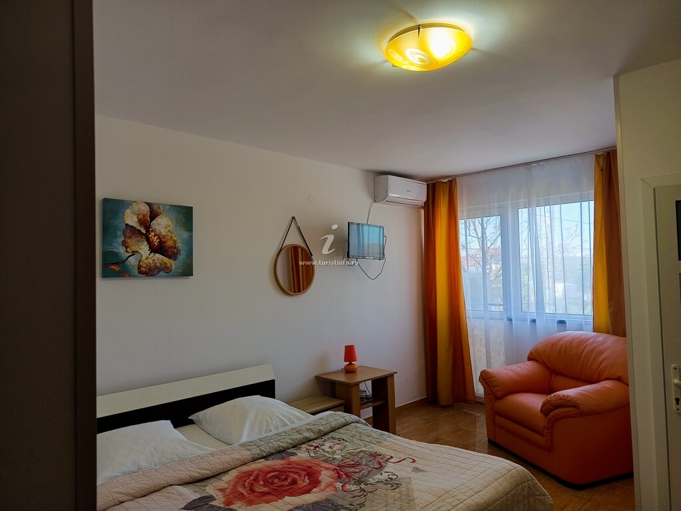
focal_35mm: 24
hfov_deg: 71.6
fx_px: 472
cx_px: 340
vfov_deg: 56.8
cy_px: 256
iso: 238
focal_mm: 5.24
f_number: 1.7
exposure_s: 1/100
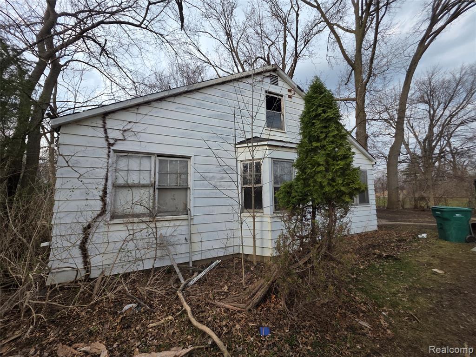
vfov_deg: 89.9
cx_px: 238
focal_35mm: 13
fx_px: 179
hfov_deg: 106.2
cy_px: 178
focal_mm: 2.2
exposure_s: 1/475
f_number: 1.9
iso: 40
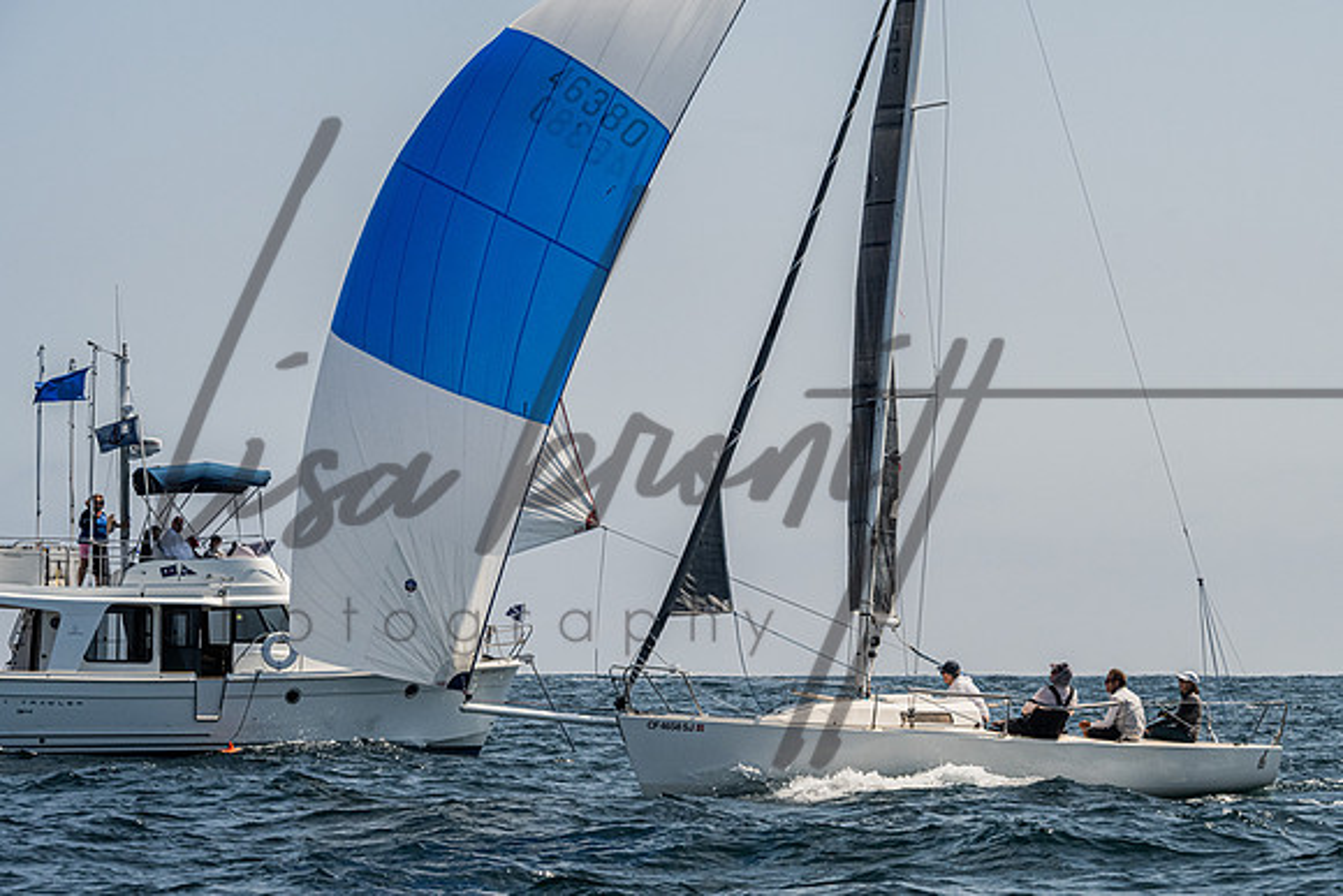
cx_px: 785
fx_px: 4799
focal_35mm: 129
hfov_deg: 15.9
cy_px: 545
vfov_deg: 10.7
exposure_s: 1/4000
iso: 1250
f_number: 10
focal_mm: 105
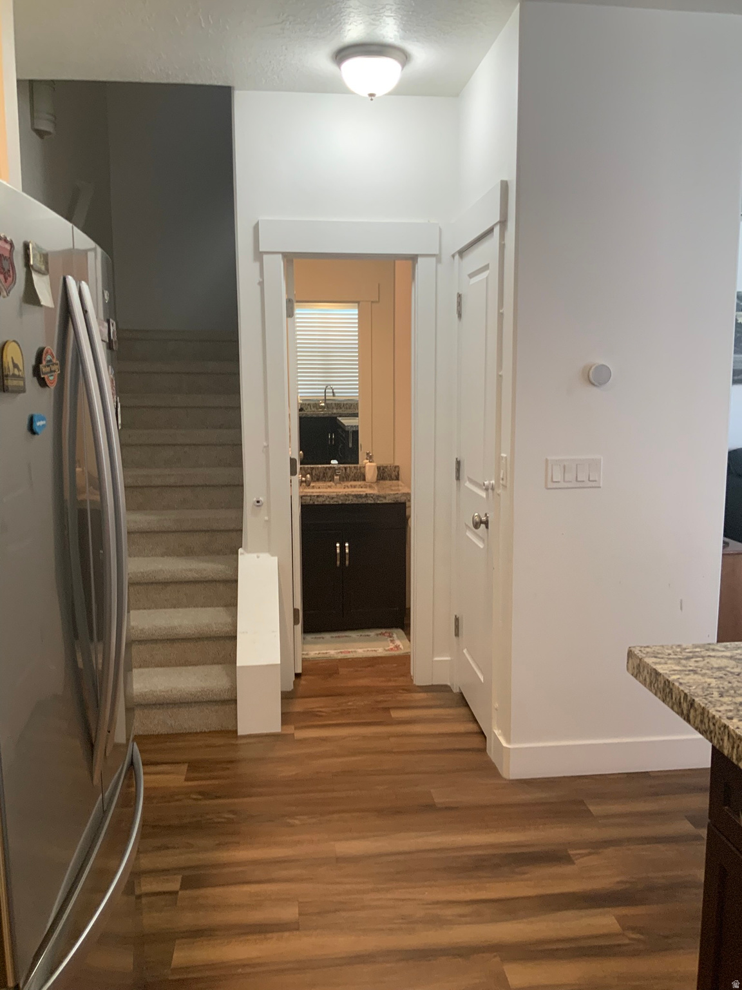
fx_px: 829
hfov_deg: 48.2
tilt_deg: -8.0
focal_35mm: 29
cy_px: 495
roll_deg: +0.3
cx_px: 371
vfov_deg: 61.7
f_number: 1.8
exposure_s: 1/60
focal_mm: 3
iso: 100
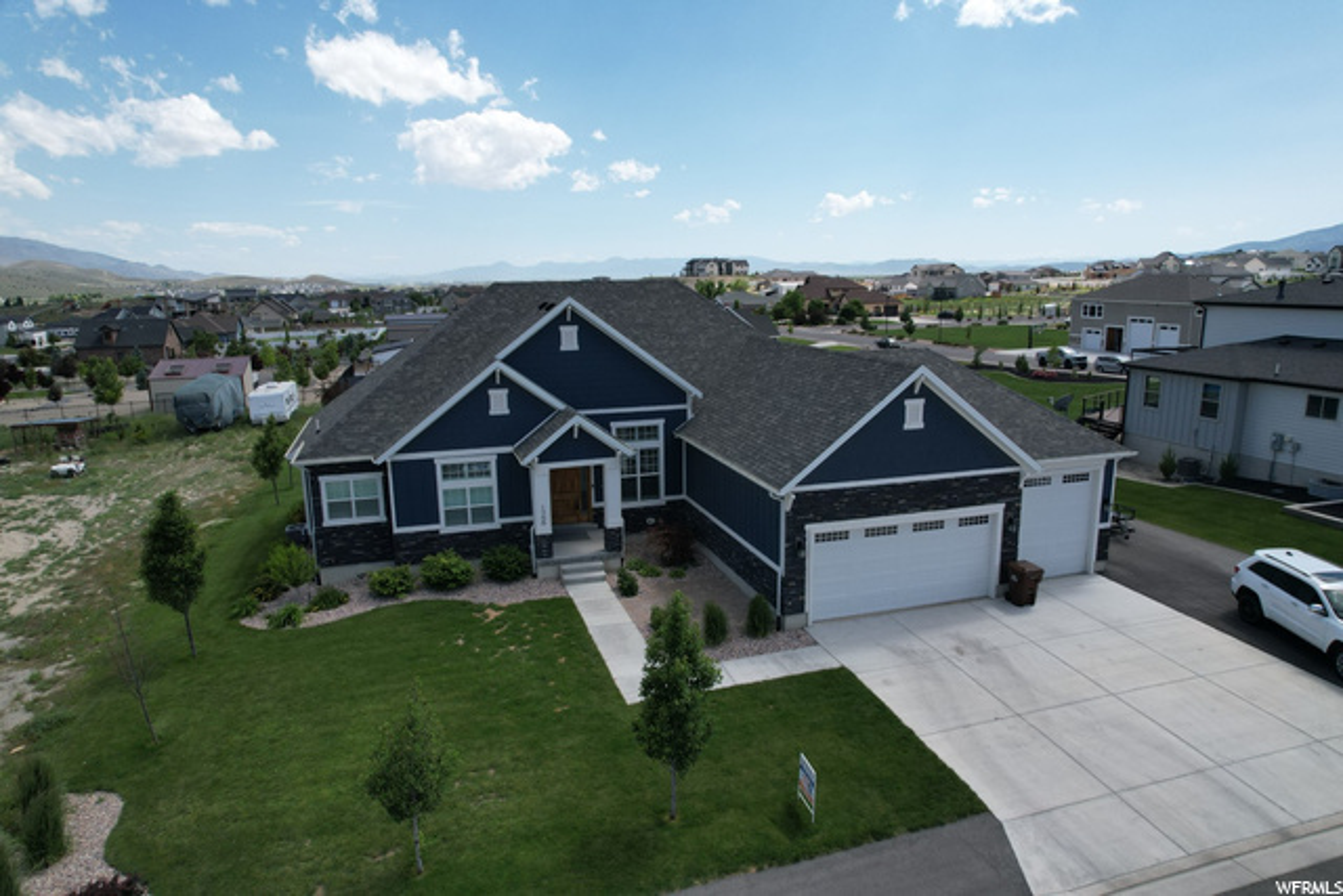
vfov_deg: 57.3
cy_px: 448
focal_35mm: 22
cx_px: 672
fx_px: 821
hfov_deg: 78.6
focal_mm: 8.38
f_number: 2.8
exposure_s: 1/2000
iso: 110
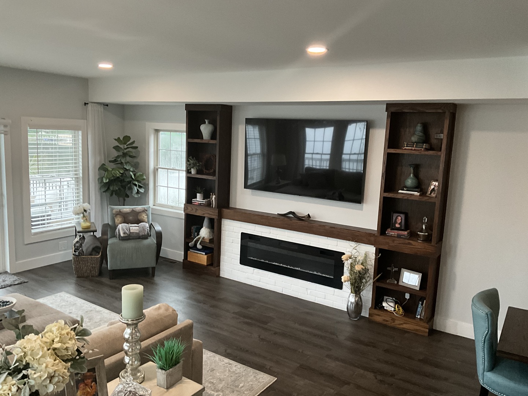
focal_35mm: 29
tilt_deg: -9.1
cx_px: 264
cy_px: 198
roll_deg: -2.4
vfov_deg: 48.2
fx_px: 442
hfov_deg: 61.7
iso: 250
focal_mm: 3
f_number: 1.8
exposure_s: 1/60
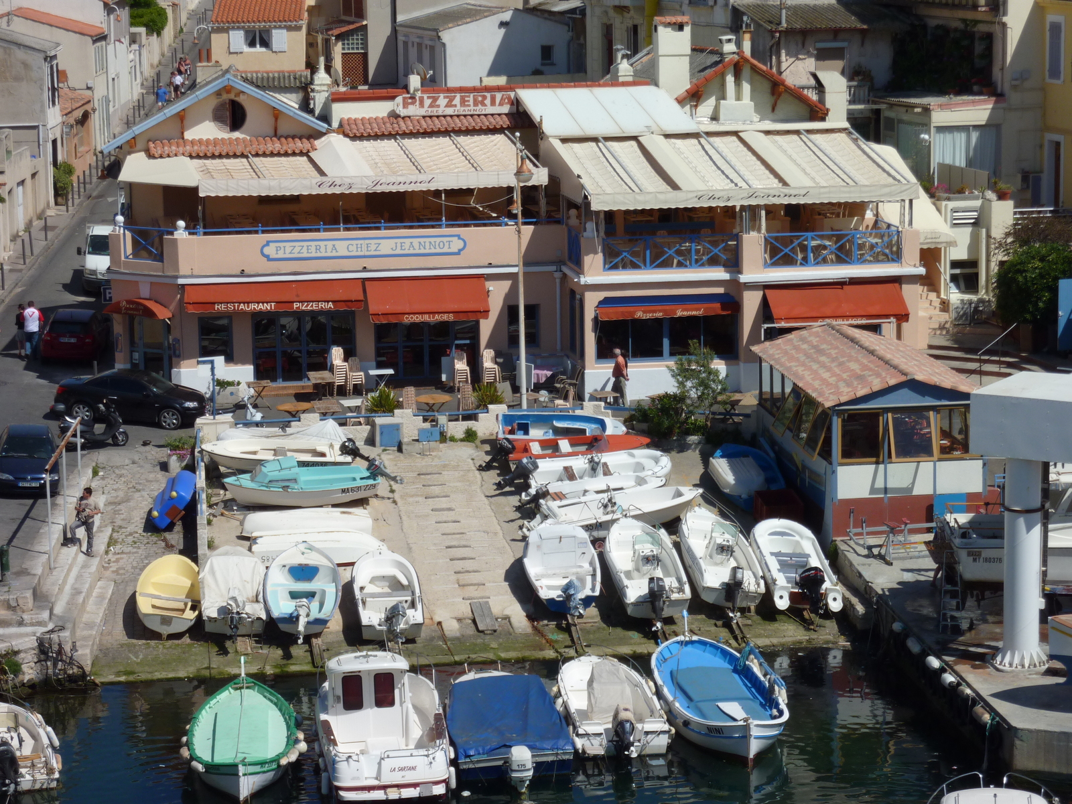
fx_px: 2787
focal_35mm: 90
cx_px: 536
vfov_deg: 16.4
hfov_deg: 21.8
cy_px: 402
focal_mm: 14.7
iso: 80
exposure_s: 1/1000
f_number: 5.6
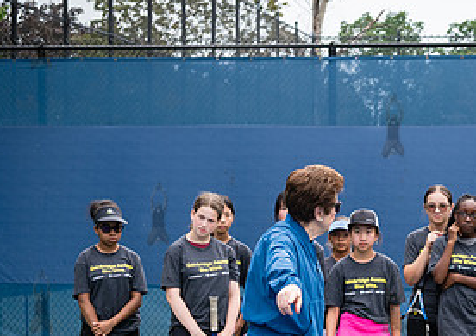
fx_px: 1589
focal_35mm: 118
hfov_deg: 16.8
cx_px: 443
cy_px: 273
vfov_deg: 12.0
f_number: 4.5
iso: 400
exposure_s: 1/640
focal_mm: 44
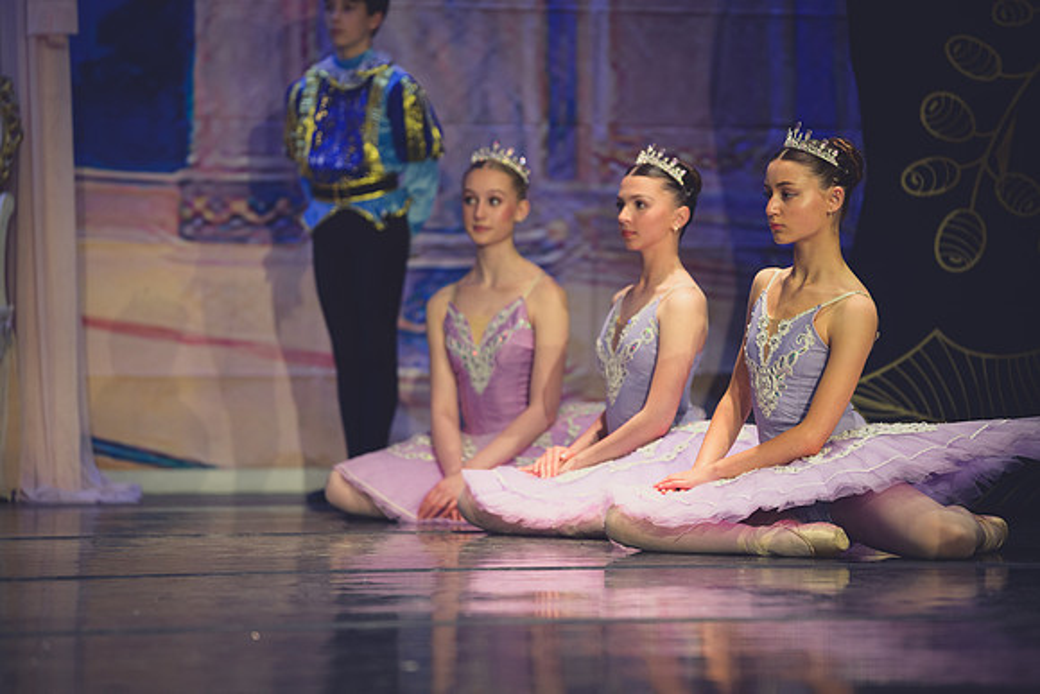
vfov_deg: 6.9
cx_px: 520
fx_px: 5779
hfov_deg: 10.3
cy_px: 347
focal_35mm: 200
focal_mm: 200
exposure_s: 1/320
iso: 1250
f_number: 2.8
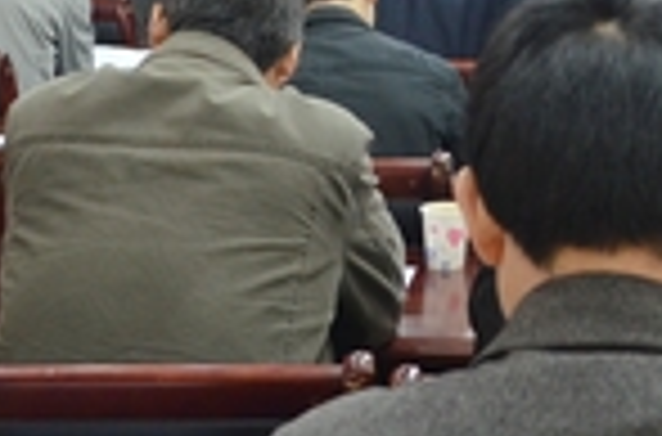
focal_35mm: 101
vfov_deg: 13.2
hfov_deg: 19.9
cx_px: 581
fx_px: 1851
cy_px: -31
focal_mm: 18
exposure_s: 1/50
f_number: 3.5
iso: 800
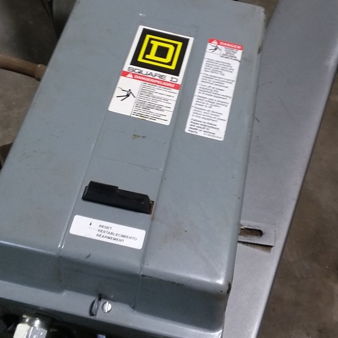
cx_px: 147
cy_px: 158
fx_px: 420
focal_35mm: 38
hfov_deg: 43.8
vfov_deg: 43.8
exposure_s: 1/30
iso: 80
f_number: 1.9
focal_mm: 2.47
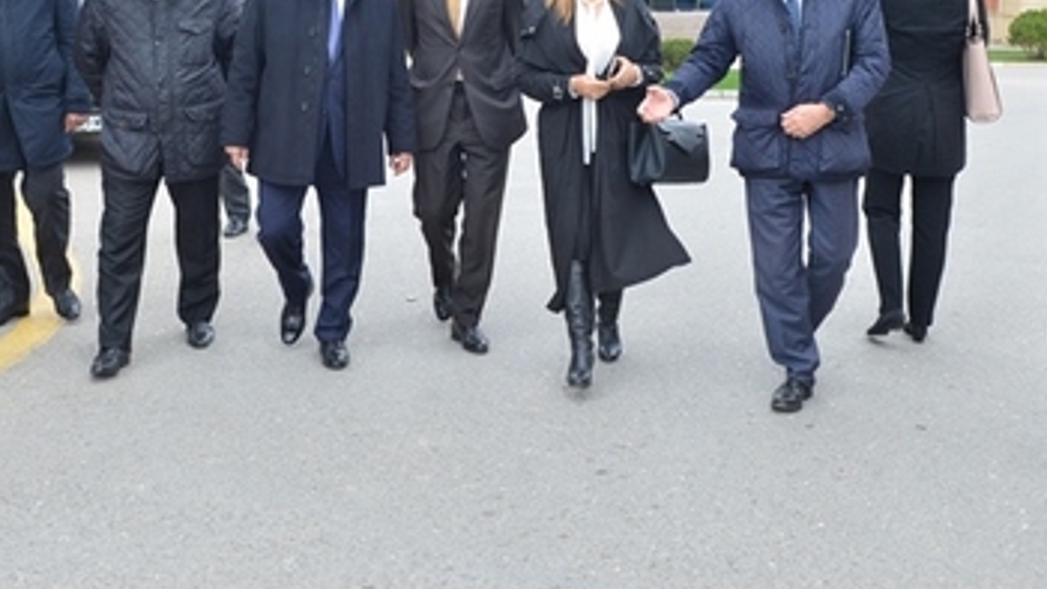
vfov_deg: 25.1
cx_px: 518
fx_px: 1277
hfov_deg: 44.6
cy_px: 45
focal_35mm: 46
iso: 800
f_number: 10
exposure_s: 1/200
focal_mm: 24
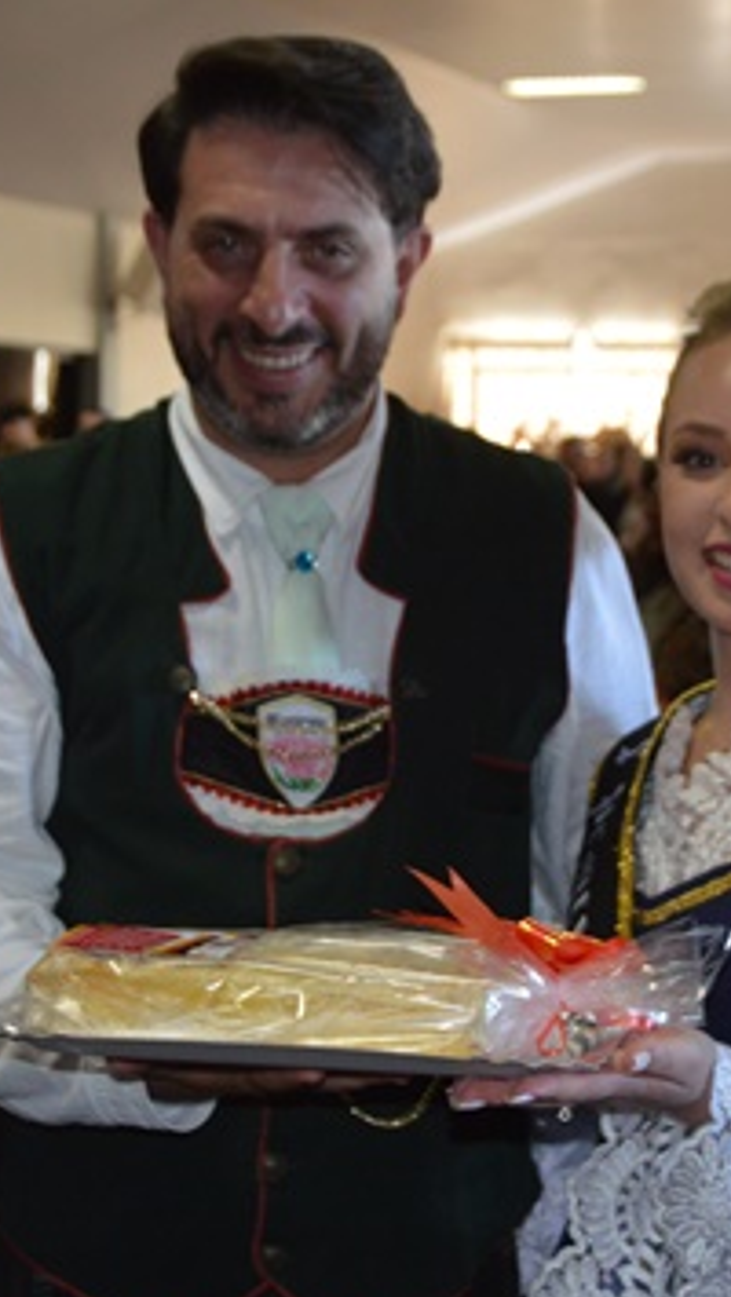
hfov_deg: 17.5
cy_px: 667
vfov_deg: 30.6
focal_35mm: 69
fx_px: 2375
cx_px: 457
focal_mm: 26
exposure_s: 1/60
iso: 1100
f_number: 4
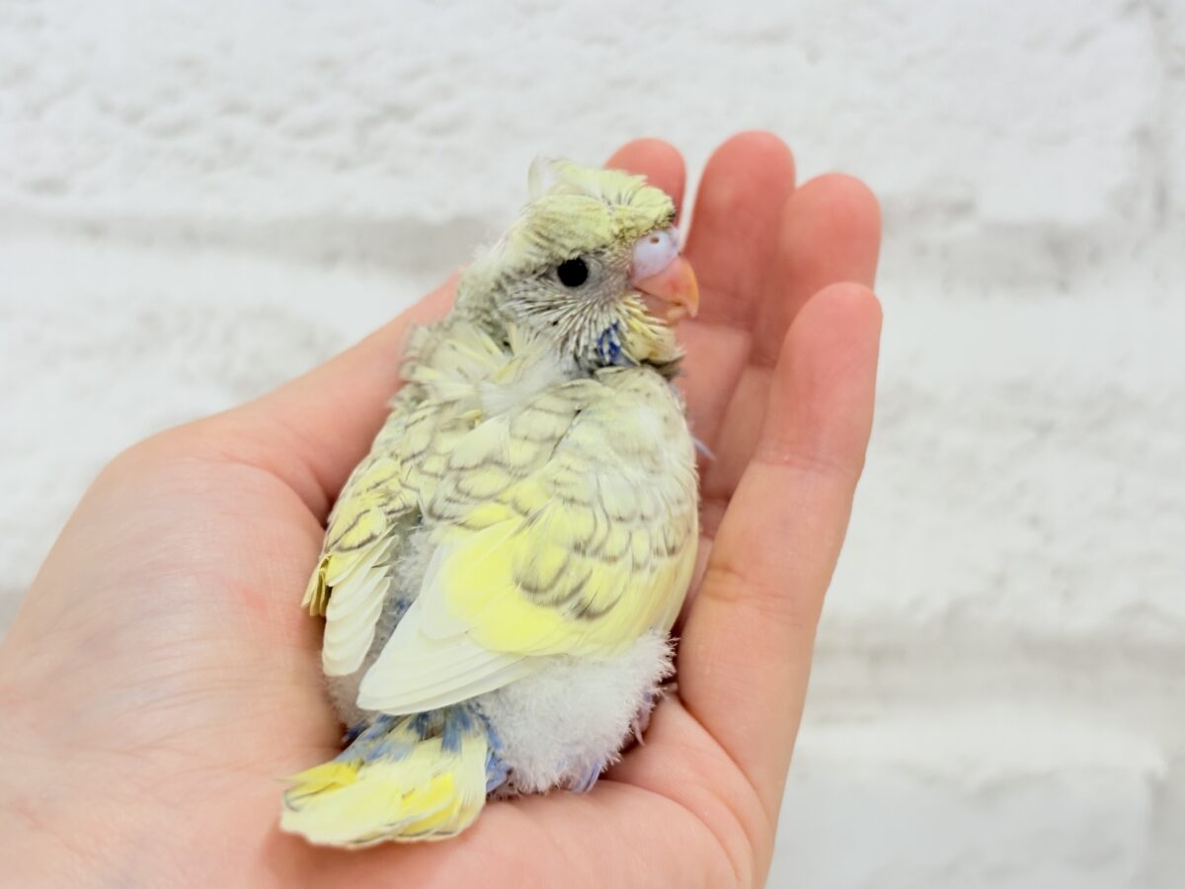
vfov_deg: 28.0
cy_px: 444
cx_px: 592
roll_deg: +0.3
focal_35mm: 52
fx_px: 1780
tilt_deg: -5.0
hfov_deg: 36.8
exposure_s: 1/100
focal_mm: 5.96
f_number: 1.6
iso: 64
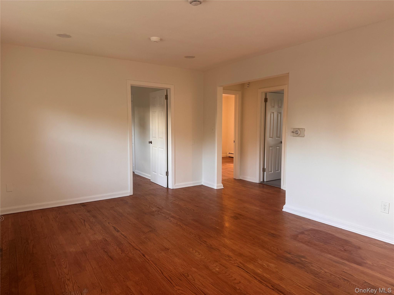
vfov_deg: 56.8
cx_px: 197
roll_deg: +0.3
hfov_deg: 71.6
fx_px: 273
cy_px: 148
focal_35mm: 24
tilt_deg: -5.2
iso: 125
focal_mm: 6.76
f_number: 1.78
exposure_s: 1/60
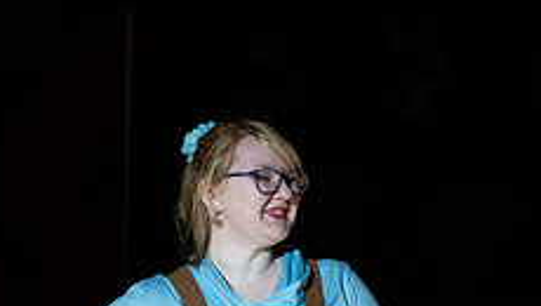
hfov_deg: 7.2
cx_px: 245
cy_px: 464
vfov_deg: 4.1
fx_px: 4280
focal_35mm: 298
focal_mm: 93
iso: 1250
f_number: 5.6
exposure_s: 1/400
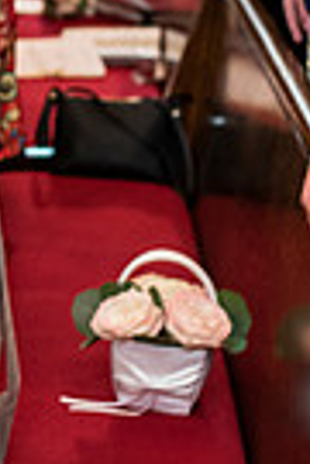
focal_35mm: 167
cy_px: 41
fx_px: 2157
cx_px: -186
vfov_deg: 12.2
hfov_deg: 8.0
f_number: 3.2
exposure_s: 1/20
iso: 1600
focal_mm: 50
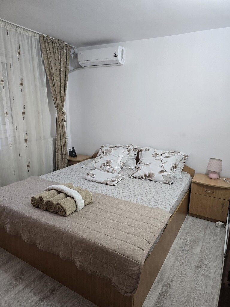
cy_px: 154
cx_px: 115
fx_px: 204
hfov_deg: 58.9
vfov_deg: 73.9
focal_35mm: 23
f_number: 1.7
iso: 320
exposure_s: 1/100
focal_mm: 6.3
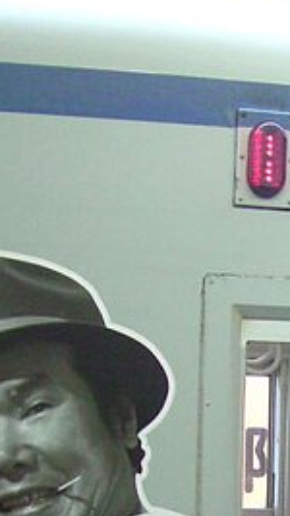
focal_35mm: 159
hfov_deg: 7.3
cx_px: 613
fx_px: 2176
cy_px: 713
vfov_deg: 13.0
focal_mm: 7.9
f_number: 2.8
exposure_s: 1/100
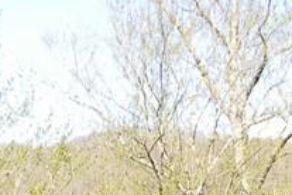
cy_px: 531
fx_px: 1541
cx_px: 104
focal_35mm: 190
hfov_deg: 10.8
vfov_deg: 6.7
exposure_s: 1/154
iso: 64
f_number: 4.5
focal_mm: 6.6
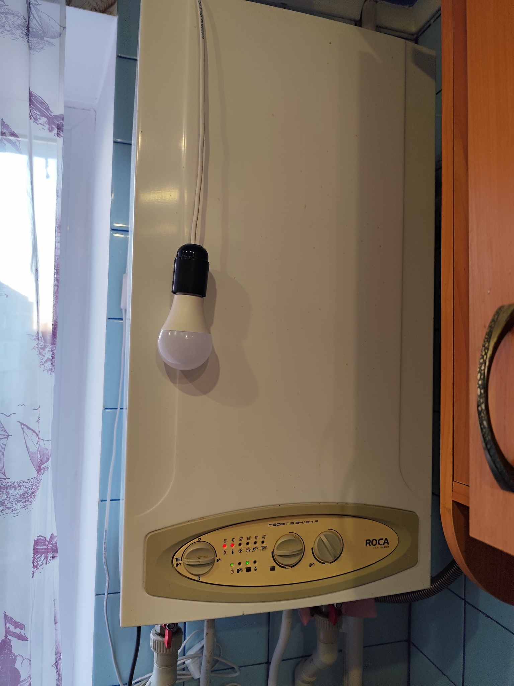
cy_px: 343
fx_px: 455
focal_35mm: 23
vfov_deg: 73.9
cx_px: 257
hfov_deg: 58.9
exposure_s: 1/120
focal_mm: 6.19
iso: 200
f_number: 1.65
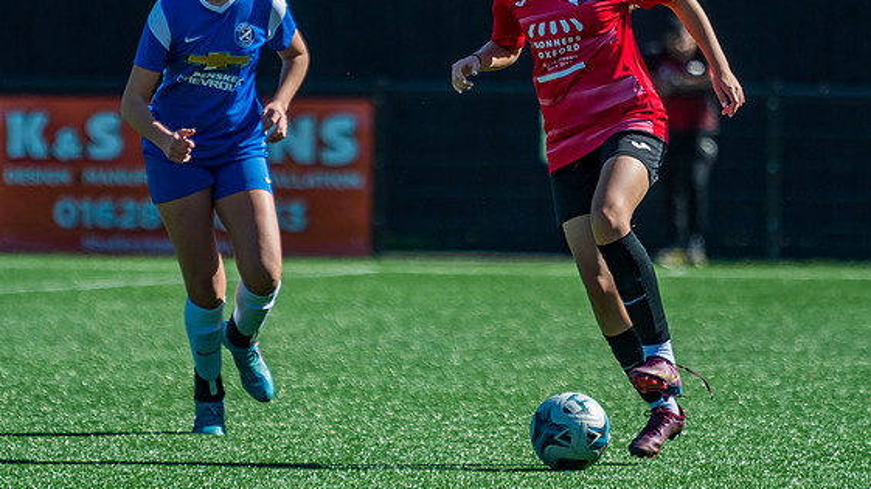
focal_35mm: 542
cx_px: 471
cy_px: 177
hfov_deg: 4.0
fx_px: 12512
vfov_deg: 2.2
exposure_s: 1/2500
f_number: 4
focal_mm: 280
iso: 400
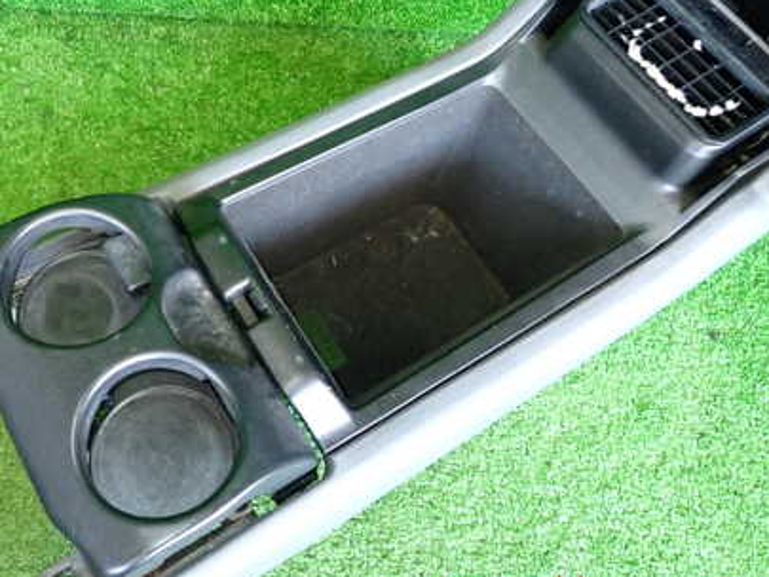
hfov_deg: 49.7
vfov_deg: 38.3
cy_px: 194
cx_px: 296
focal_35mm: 37
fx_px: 822
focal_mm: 4.5
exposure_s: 1/30
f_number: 2
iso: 400
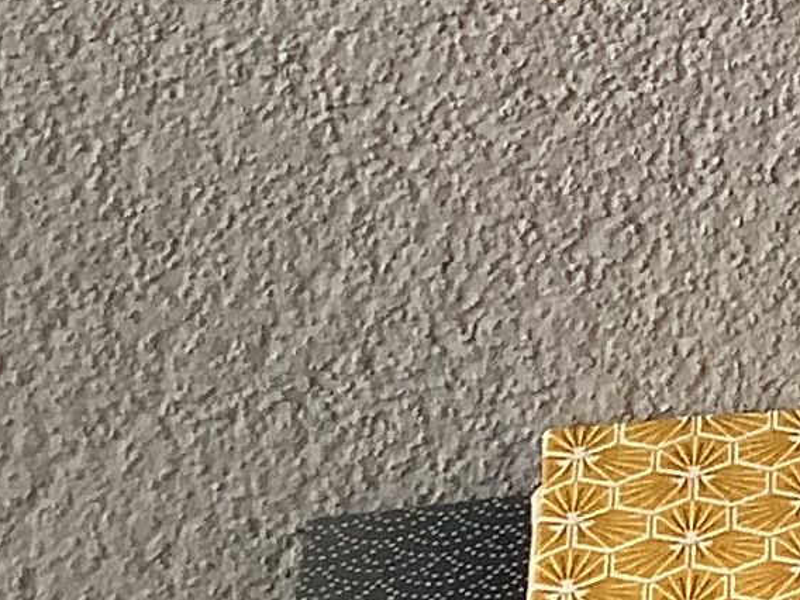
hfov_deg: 9.3
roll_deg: +1.3
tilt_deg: -7.9
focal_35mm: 178
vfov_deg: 7.9
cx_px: 2234
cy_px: -718
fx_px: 4114
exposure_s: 1/50
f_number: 2.4
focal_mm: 3.3
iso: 50
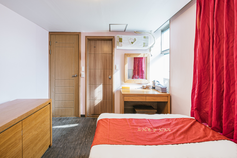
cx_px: 118
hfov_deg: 108.3
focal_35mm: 13
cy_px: 79
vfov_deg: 85.4
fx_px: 86
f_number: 10
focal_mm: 13
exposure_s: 1/2.5
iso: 100
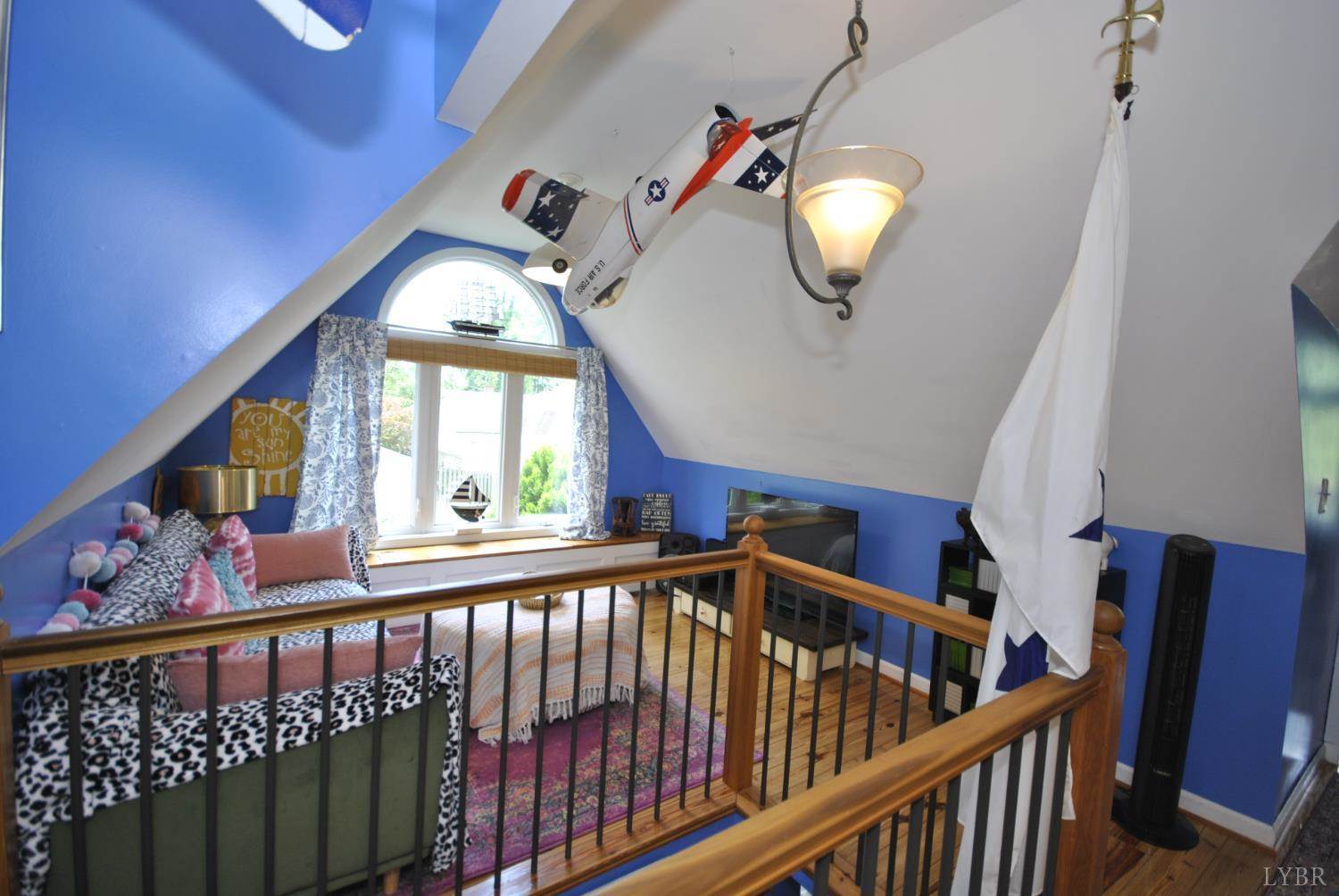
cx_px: 670
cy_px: 448
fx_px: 559
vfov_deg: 77.5
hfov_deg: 100.3
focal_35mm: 15
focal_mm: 10
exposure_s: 1/40
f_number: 4
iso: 200
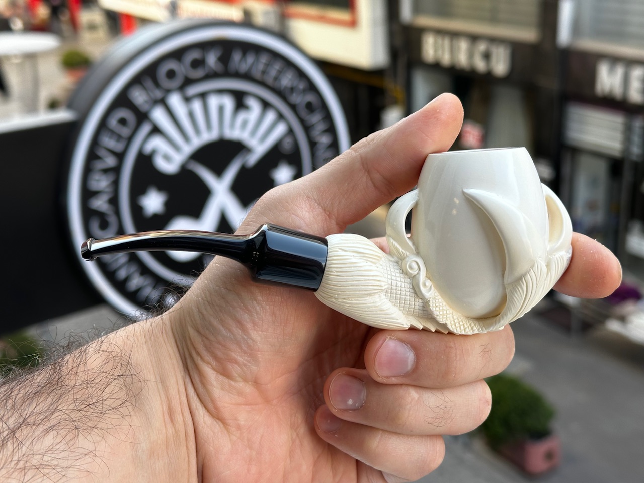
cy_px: 242
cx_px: 322
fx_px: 893
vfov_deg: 30.3
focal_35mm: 48
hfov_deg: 39.7
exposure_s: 1/200
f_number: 1.78
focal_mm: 6.86
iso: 50
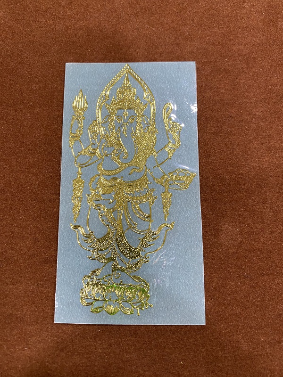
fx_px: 283
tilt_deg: -78.5
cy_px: 188
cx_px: 142
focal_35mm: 26
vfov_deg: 67.3
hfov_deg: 53.1
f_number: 1.8
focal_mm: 4.25
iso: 160
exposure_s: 1/50
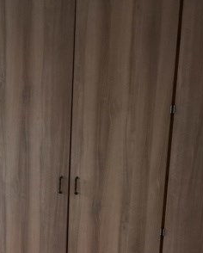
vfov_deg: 29.4
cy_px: 238
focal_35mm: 61
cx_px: 19
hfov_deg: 24.3
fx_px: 457
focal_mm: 5.54
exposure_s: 1/100
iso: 250
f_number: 1.8
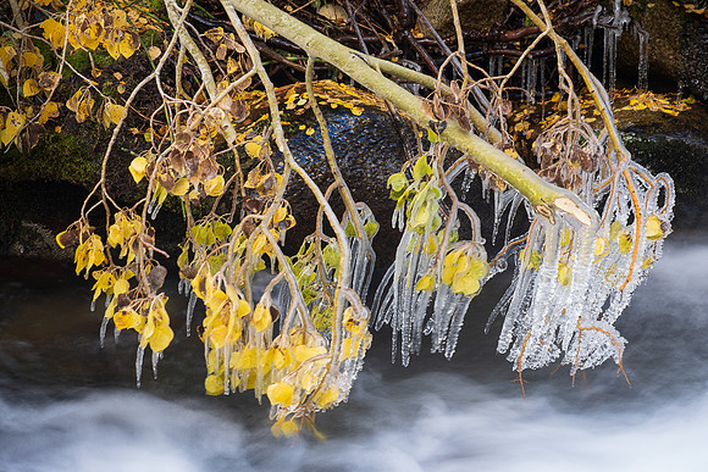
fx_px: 2459
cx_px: 354
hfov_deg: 16.4
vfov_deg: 11.0
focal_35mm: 125
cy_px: 236
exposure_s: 1/1.25
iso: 200
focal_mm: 83.3
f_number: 9
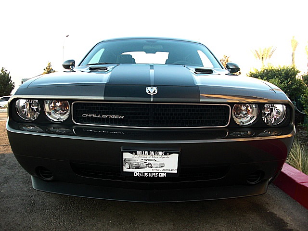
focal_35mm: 36
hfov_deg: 51.4
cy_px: 116
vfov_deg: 39.7
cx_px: 154
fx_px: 320
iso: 100
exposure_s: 1/100
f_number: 2.8
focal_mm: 6.3
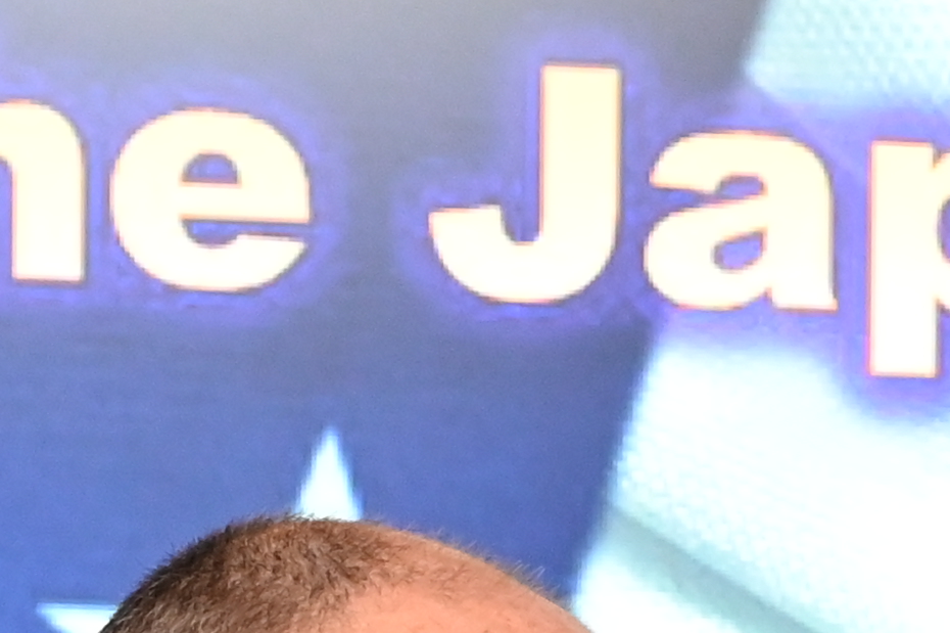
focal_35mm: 260
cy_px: 1676
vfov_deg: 5.1
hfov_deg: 7.9
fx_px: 6857
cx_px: 1128
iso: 4000
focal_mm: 40
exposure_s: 1/160
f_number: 5.6
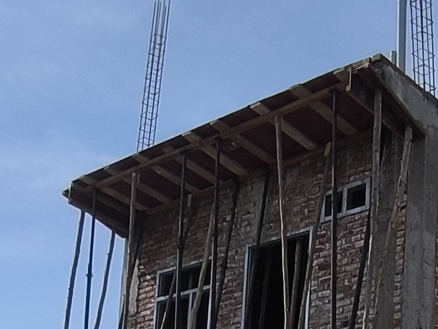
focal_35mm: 70
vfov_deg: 18.5
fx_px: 886
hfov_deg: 27.6
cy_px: 504
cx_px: 297
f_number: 2.2
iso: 50
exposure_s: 1/4408
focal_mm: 1.65
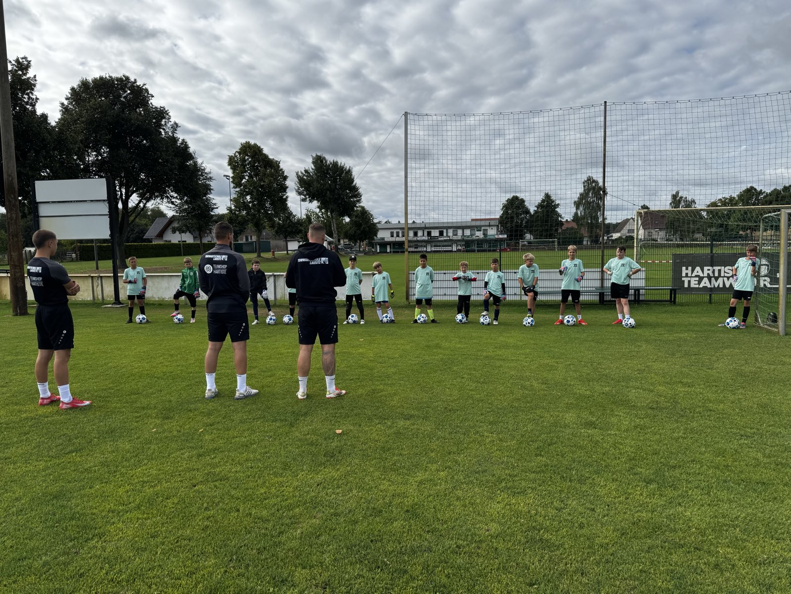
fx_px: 548
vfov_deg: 56.8
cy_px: 297
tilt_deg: -4.8
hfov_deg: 71.6
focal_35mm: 24
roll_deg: +1.7
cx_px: 396
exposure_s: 1/4608
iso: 80
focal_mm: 6.76
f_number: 1.78
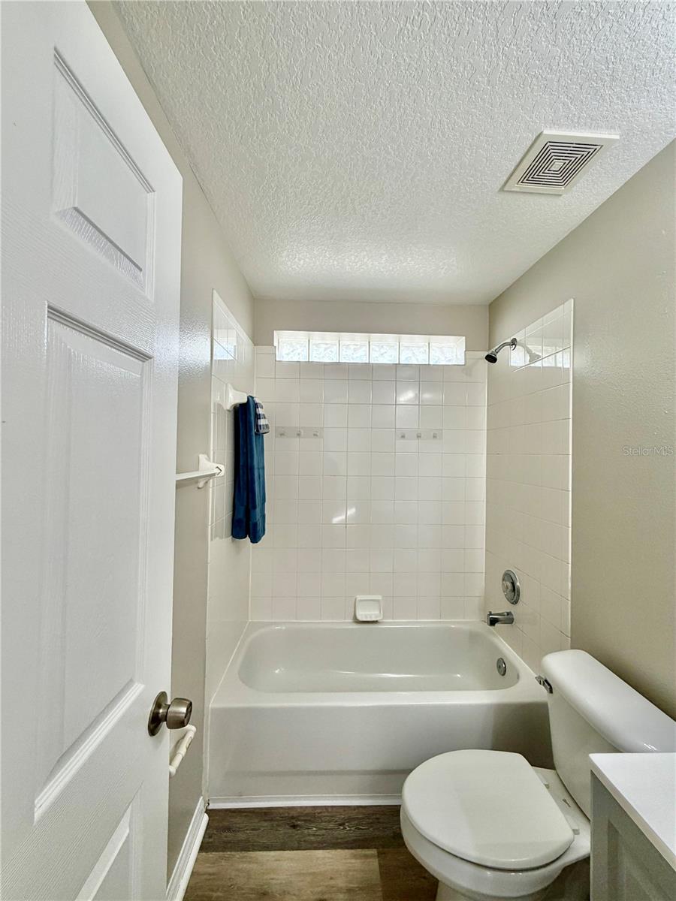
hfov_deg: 85.7
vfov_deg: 102.1
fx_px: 365
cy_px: 450
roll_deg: -0.2
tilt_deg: +1.8
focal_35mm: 14
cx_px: 338
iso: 125
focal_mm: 2.22
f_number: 2.2
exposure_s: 1/120
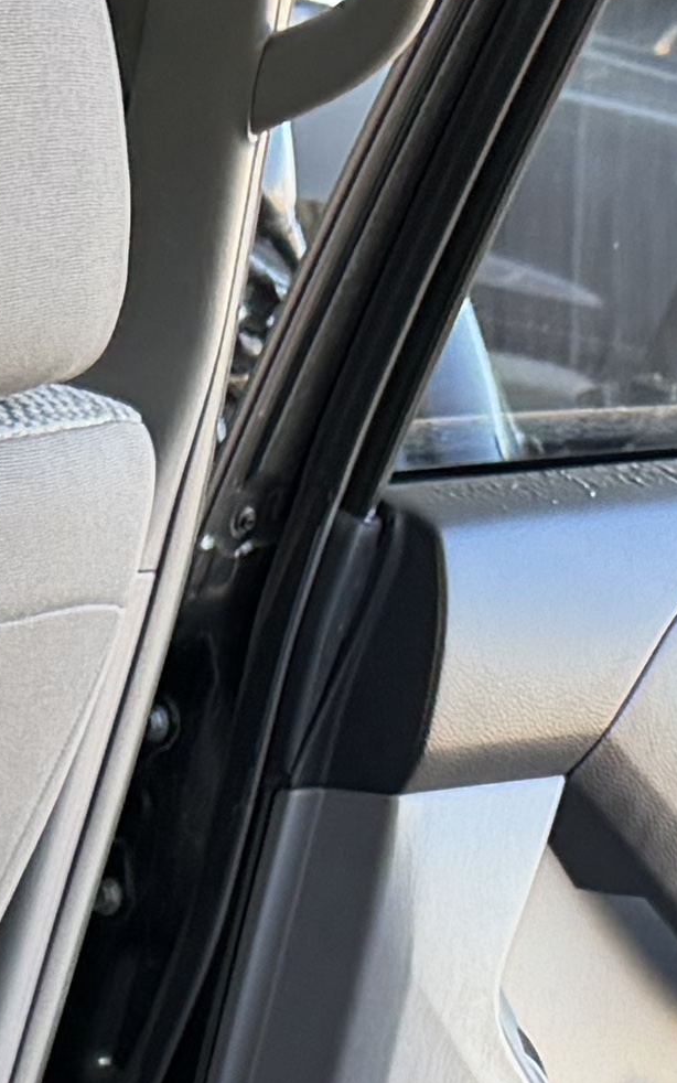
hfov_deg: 8.4
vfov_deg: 12.6
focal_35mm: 148
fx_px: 4368
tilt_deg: -30.4
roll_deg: -10.6
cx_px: -696
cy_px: 2065
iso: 160
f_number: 1.78
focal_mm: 6.76
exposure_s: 1/121
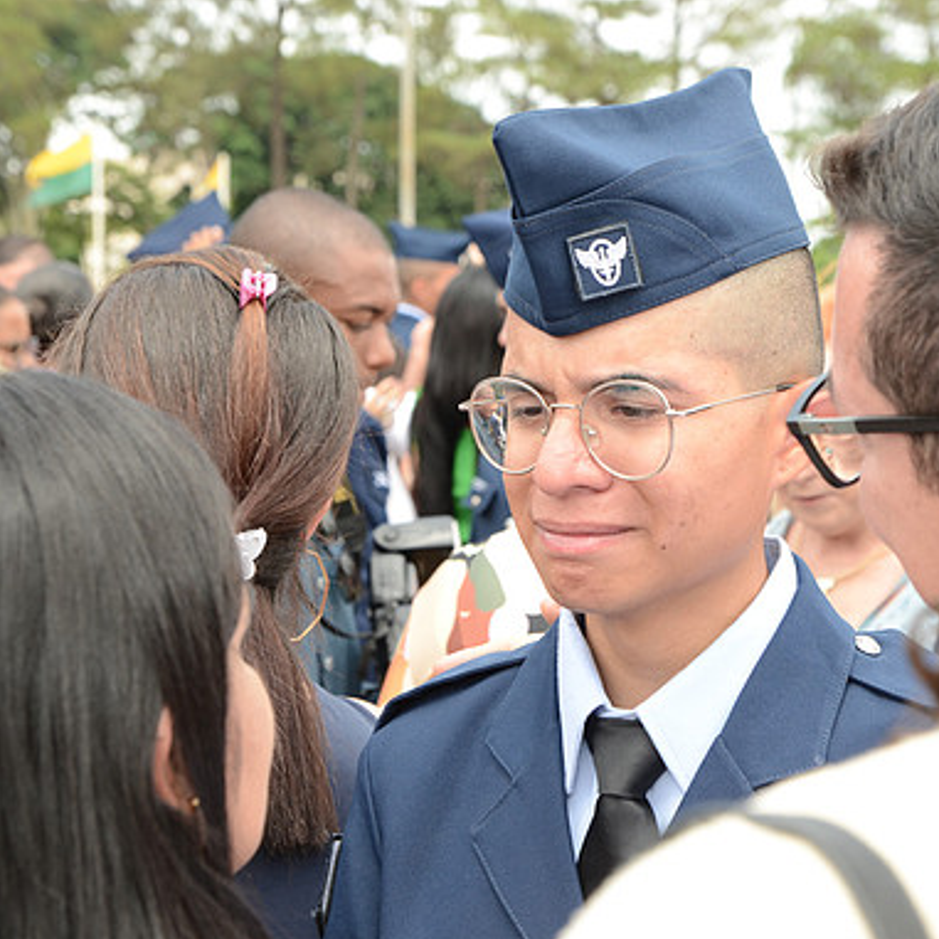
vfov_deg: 19.5
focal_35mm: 89
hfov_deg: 19.5
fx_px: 2731
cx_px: 535
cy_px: 471
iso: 320
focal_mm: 46
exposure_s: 1/250
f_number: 6.3
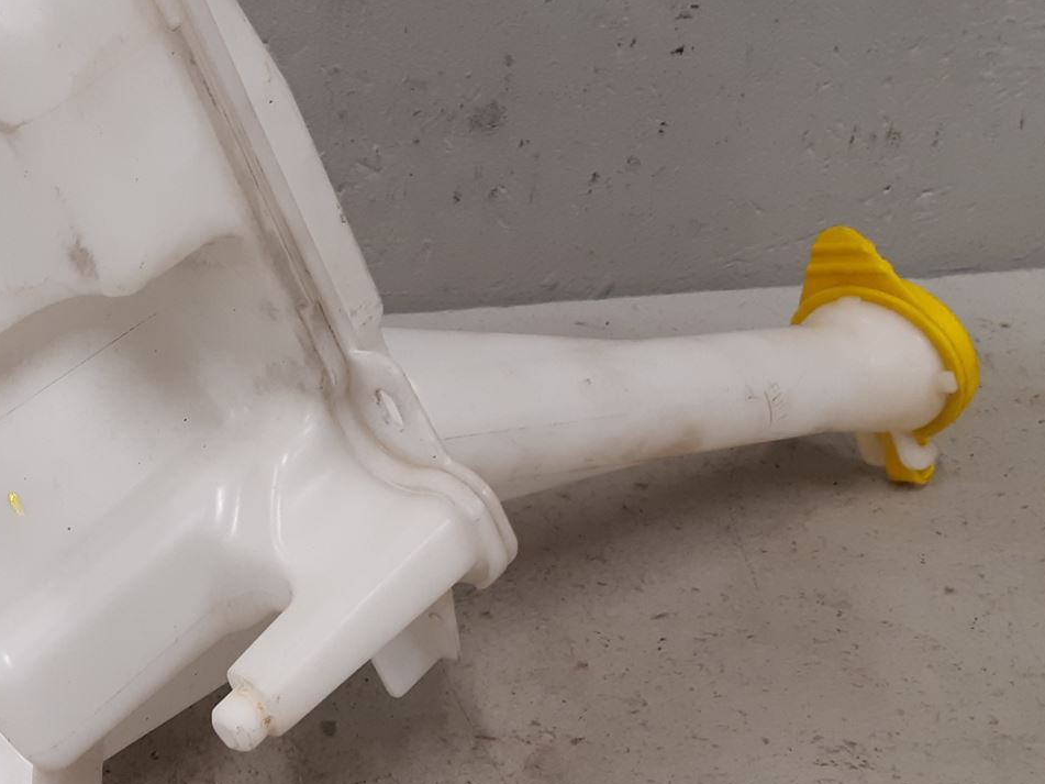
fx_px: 1690
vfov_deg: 26.0
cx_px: 112
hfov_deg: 32.7
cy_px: 490
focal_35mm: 56
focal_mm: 3.93
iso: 100
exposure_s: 1/50
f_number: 1.7
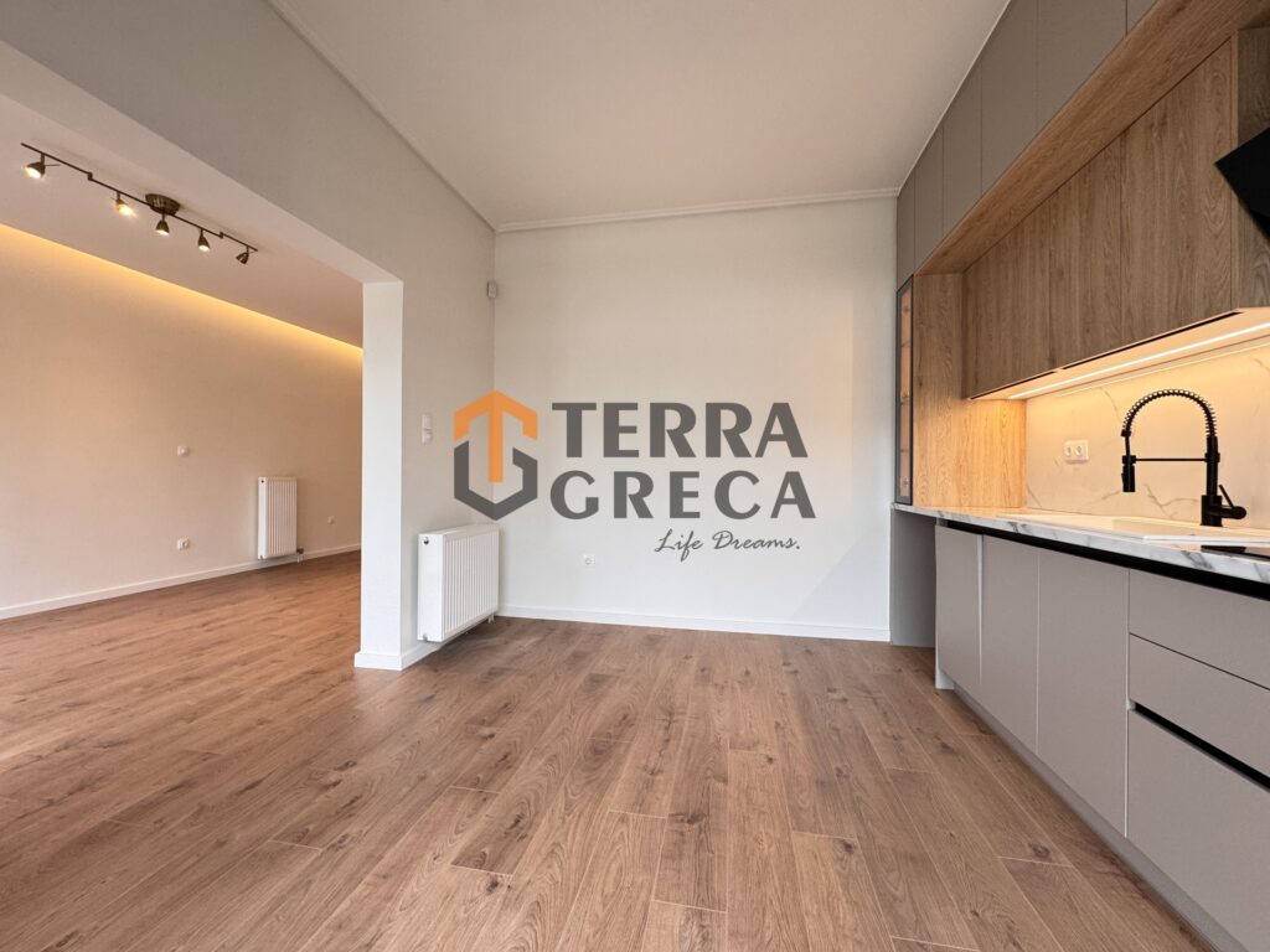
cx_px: 635
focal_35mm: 14
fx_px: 514
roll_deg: +0.8
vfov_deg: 85.7
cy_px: 476
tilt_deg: +0.5
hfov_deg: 102.1
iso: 160
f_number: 2.2
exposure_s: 1/99
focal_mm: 2.22
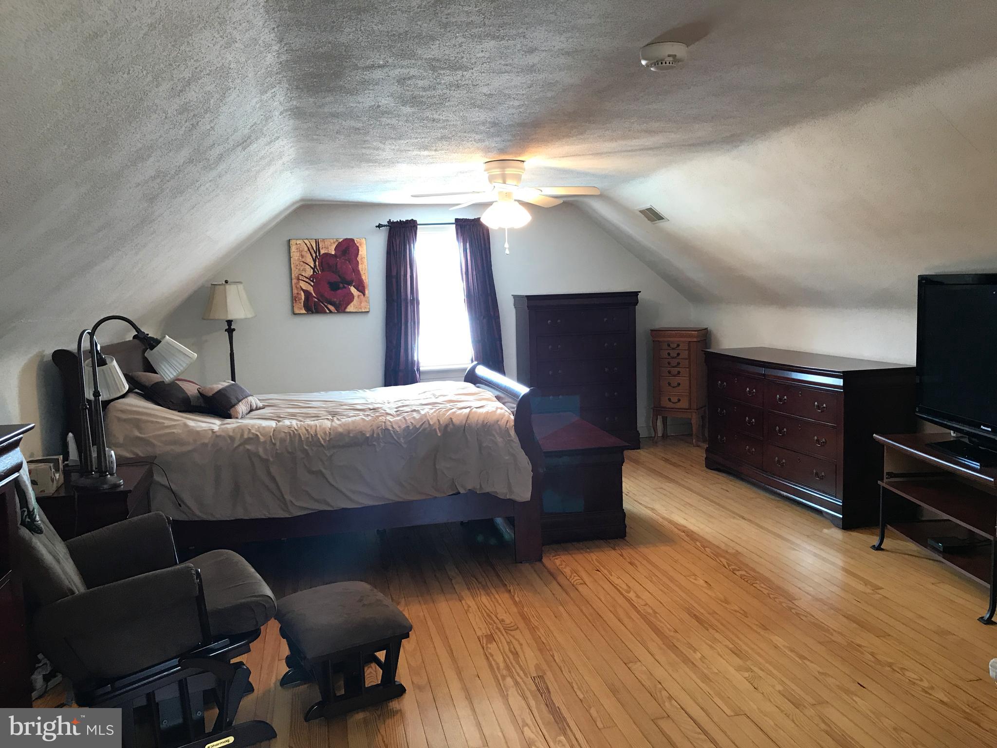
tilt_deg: -5.5
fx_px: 806
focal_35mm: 28
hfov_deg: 63.4
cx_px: 498
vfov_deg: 49.7
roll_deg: +3.4
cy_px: 374
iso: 40
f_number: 1.8
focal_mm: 3.99
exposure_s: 1/24
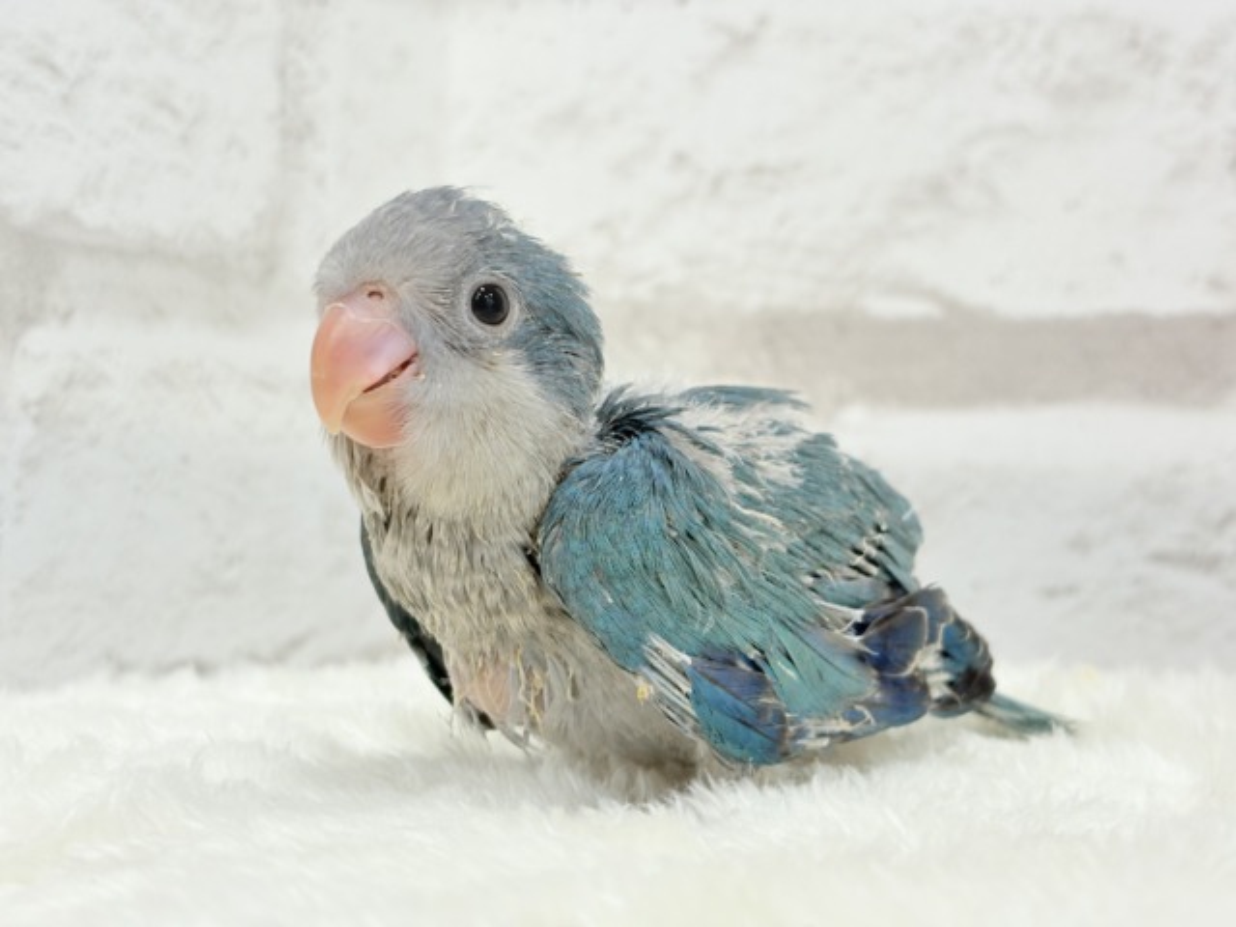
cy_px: 464
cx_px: 618
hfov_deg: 36.8
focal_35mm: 52
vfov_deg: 28.0
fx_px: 1857
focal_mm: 5.96
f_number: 1.6
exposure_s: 1/50
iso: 40
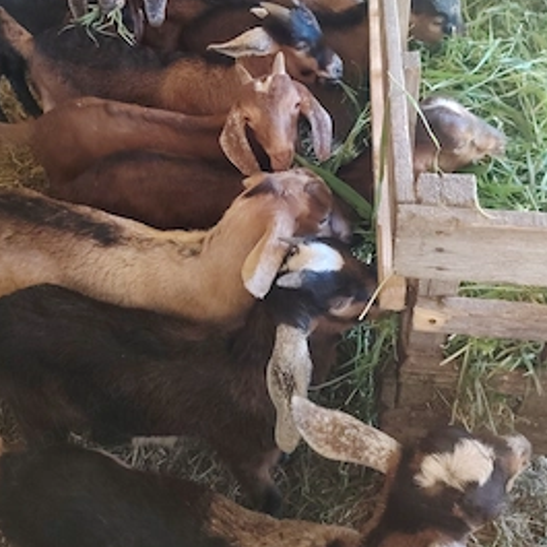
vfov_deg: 49.2
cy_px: 140
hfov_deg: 51.1
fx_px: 572
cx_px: 287
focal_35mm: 32
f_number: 1.75
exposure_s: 1/100
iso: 2522
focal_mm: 5.25
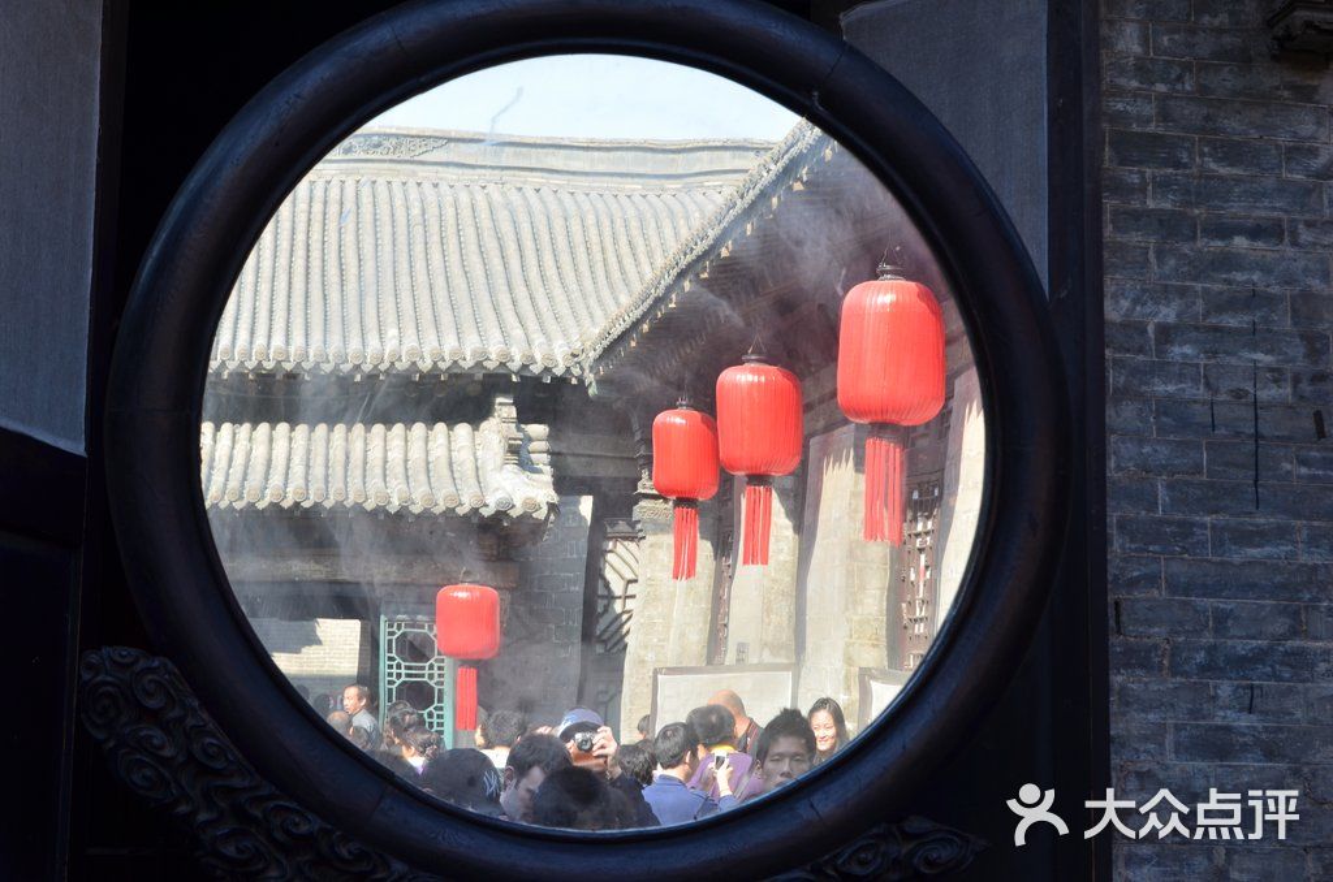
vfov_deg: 20.1
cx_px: 666
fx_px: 2494
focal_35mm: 68
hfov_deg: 29.9
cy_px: 441
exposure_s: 1/60
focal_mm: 45
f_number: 10
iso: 200
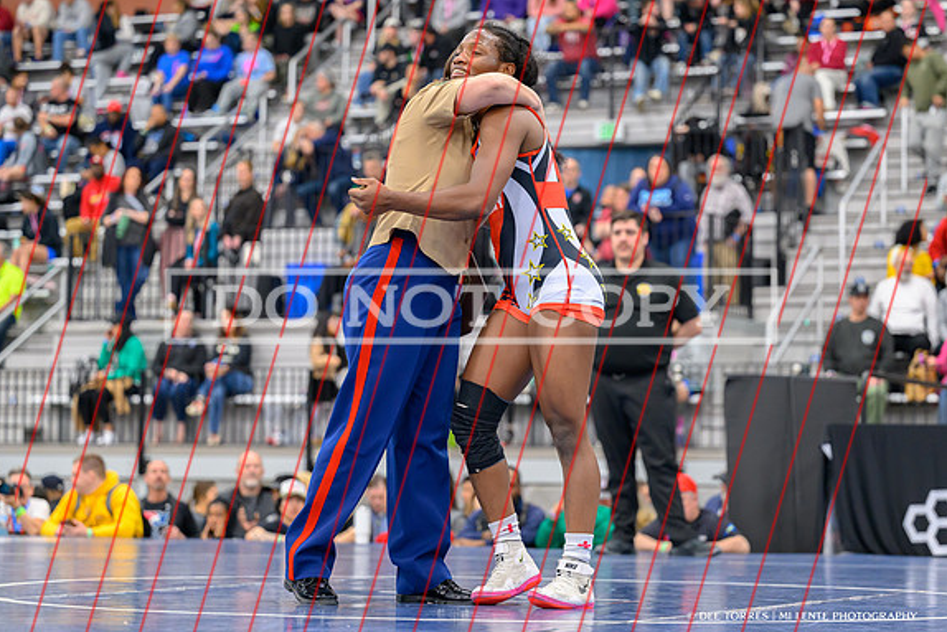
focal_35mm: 98
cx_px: 507
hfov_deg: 20.8
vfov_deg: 14.0
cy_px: 297
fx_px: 2578
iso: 2800
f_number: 2.8
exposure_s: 1/800
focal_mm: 84
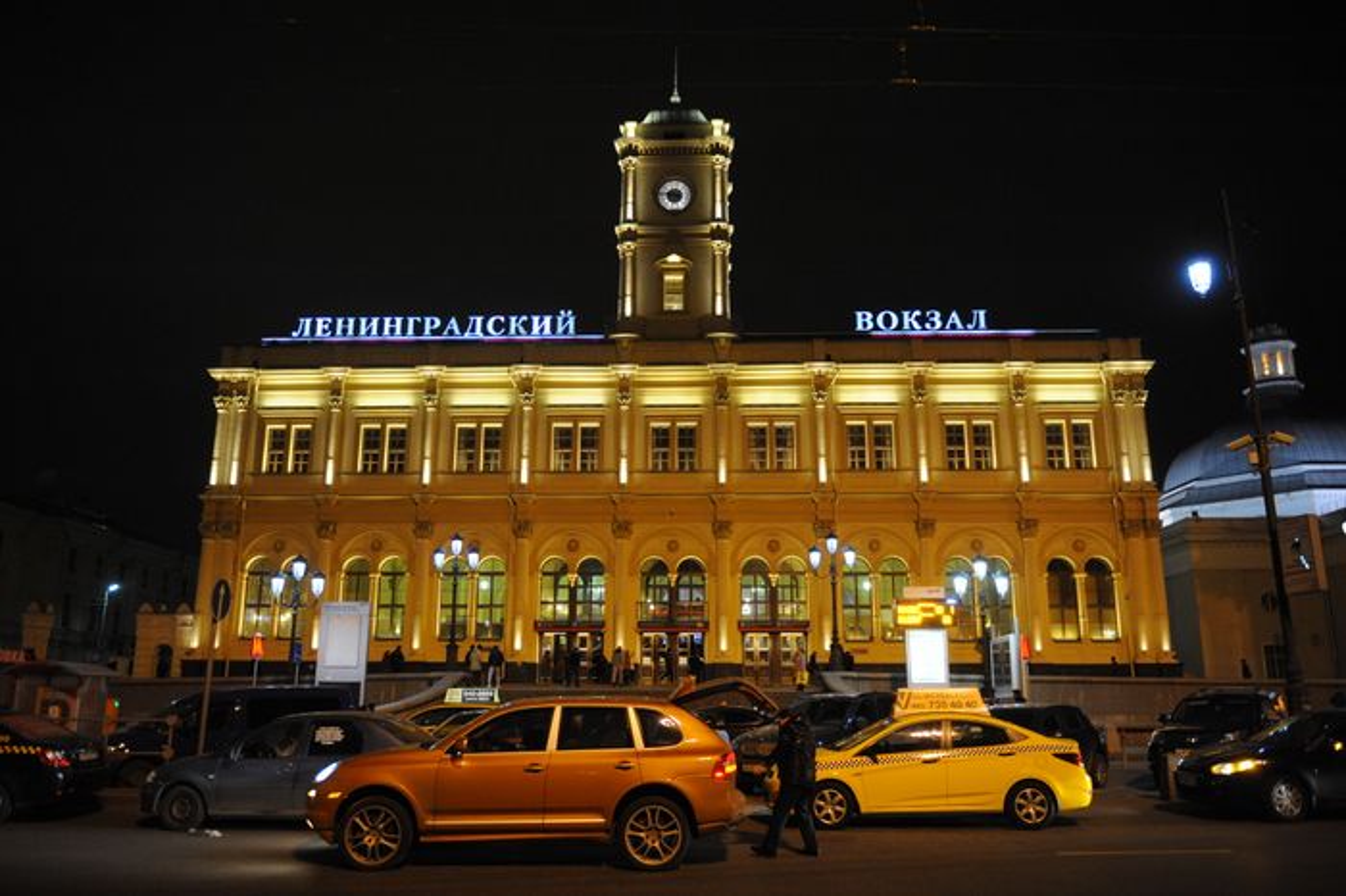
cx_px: 673
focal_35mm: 28
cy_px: 448
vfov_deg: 46.4
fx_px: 1046
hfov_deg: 65.5
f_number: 2.8
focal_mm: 28
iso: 3200
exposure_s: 1/125
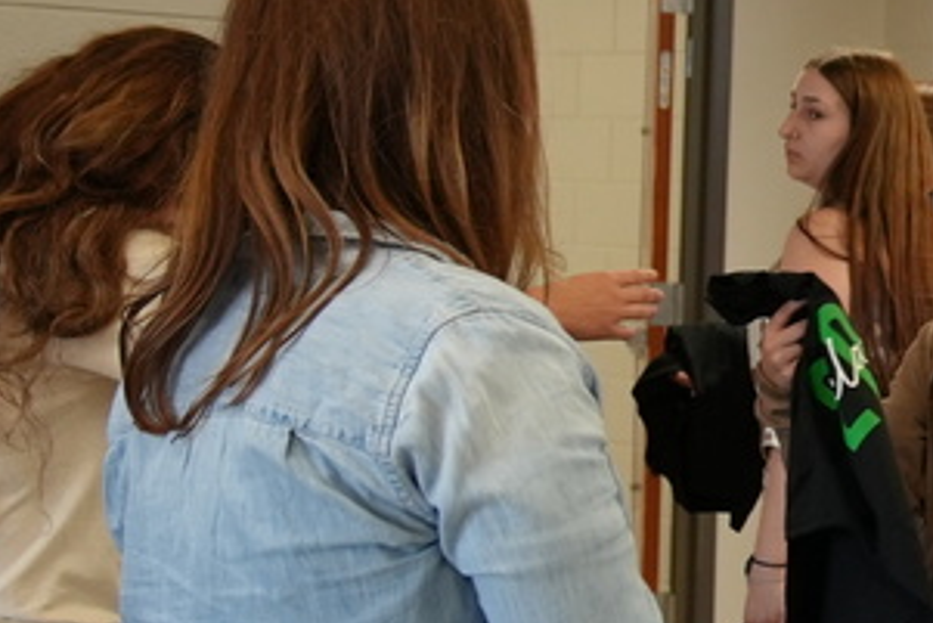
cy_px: 310
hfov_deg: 17.9
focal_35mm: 102
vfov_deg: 13.4
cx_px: 1386
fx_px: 2645
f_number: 4
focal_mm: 30
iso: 2000
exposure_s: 1/160
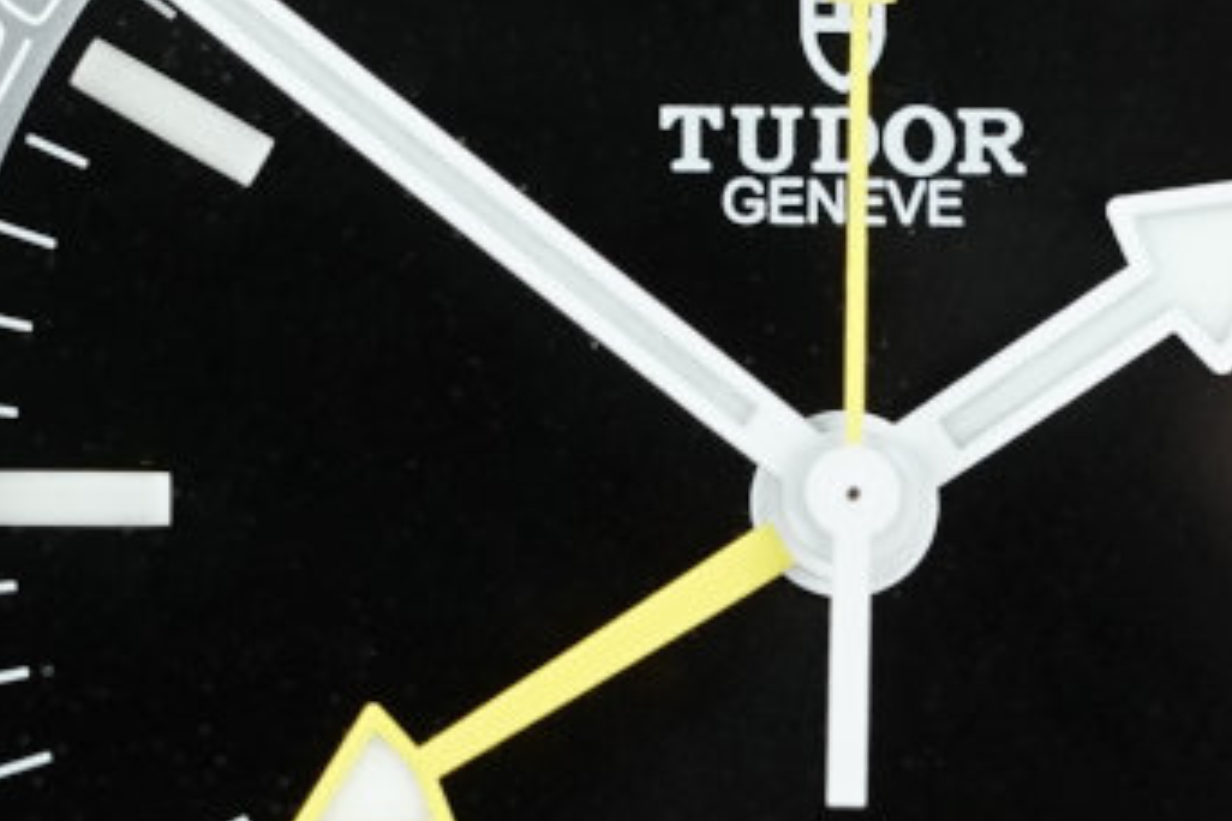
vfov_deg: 6.4
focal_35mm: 215
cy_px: 785
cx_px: 868
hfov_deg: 9.6
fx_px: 7357
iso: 2500
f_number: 5.6
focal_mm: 35
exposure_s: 1/125
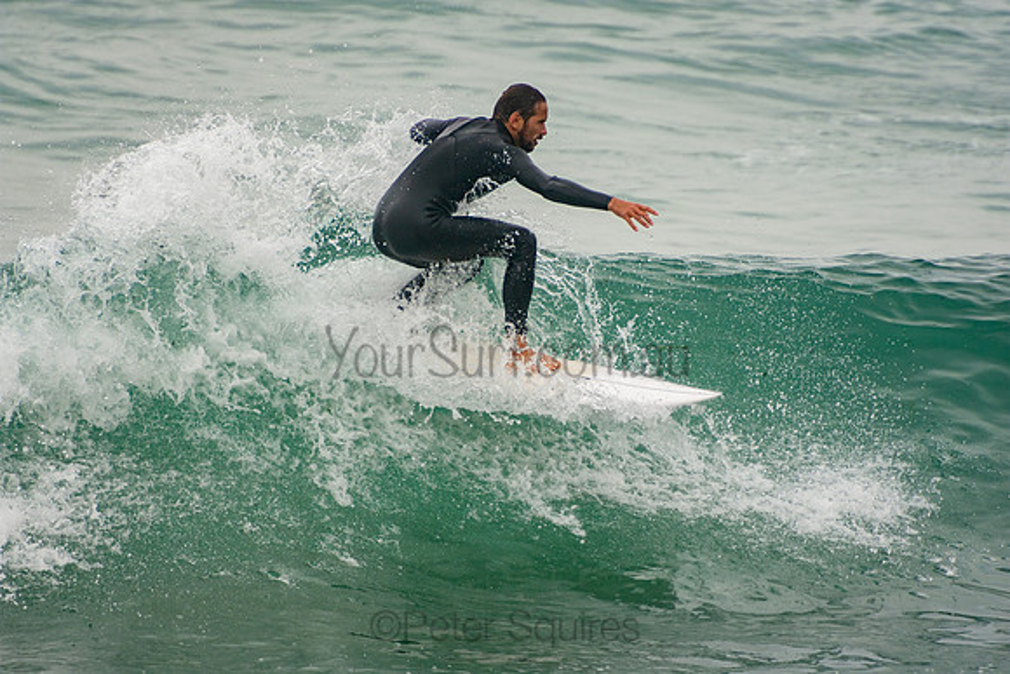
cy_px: 337
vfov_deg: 2.3
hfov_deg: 3.4
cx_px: 505
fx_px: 16836
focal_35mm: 600
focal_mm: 400
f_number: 5.6
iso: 280
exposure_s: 1/1250
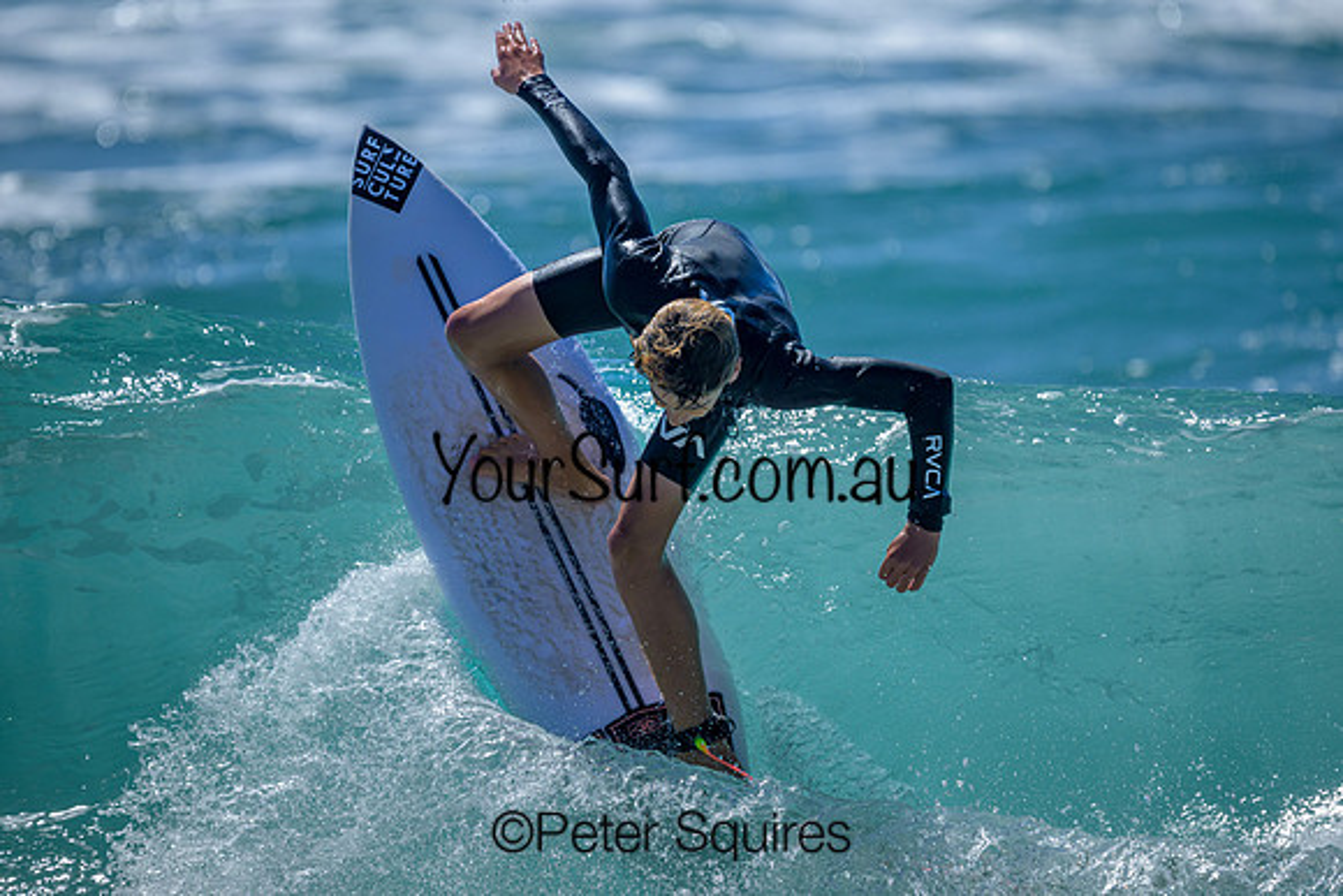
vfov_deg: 1.5
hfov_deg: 2.3
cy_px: 455
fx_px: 33884
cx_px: 762
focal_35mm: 908
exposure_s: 1/2500
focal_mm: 800
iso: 400
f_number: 6.3
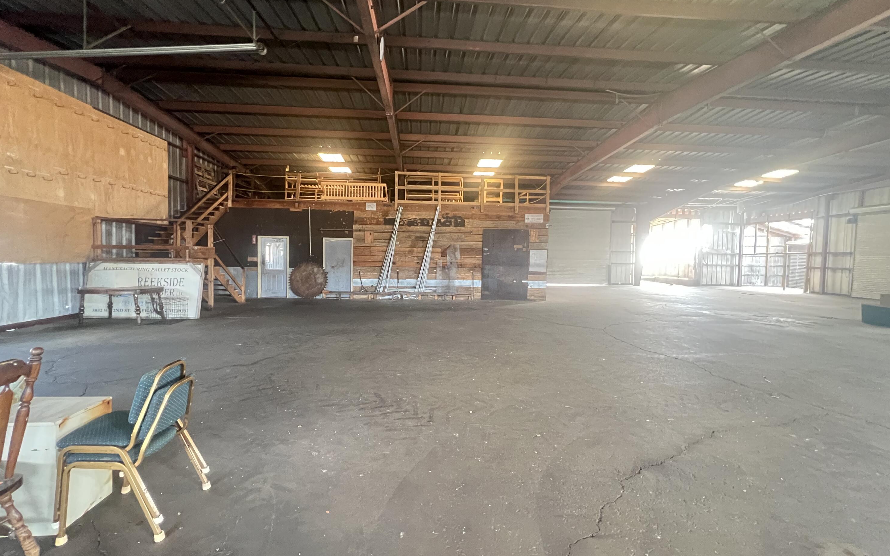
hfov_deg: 105.3
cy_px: 270
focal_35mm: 14
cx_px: 445
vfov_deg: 78.6
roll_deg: -0.8
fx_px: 340
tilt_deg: -2.5
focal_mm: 1.57
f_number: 1.8
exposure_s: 1/53
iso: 1000
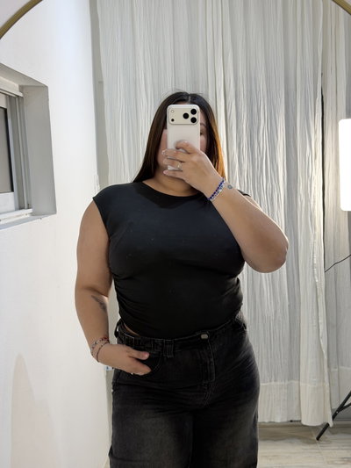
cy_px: 234
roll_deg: +3.3
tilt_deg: -15.0
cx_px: 176
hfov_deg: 30.3
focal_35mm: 48
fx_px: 649
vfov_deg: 39.6
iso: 64
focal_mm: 6.76
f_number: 1.78
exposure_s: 1/100
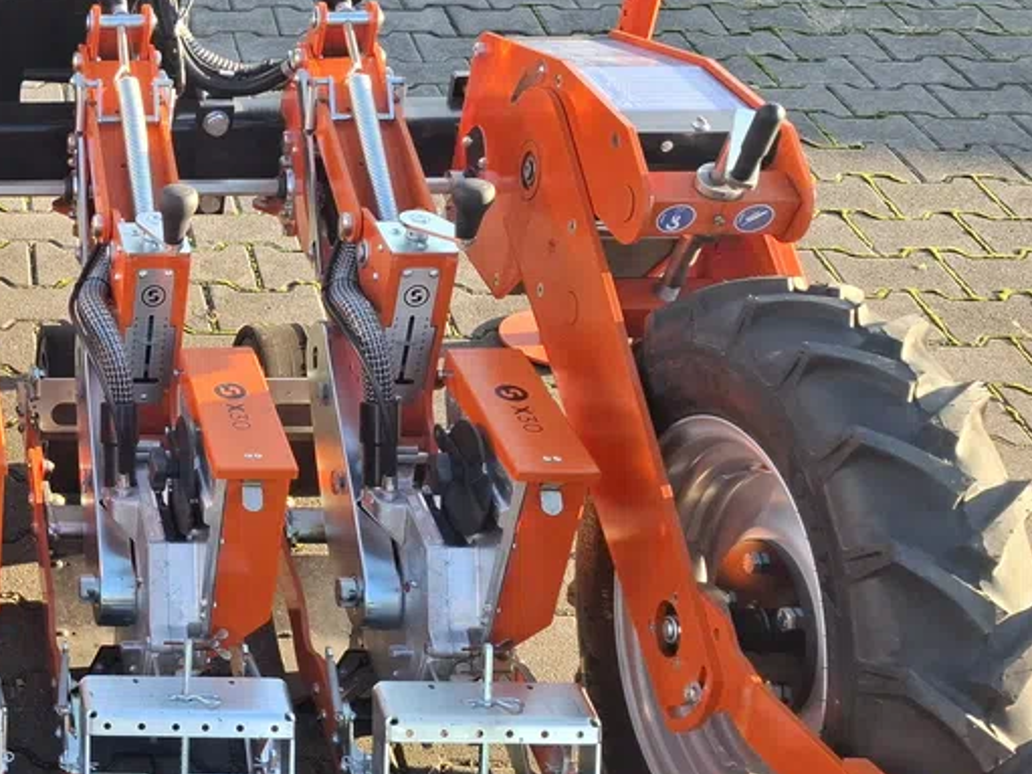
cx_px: -160
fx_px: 1610
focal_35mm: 54
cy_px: 386
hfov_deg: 30.9
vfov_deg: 27.0
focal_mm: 5.54
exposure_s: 1/300
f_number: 1.8
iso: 50
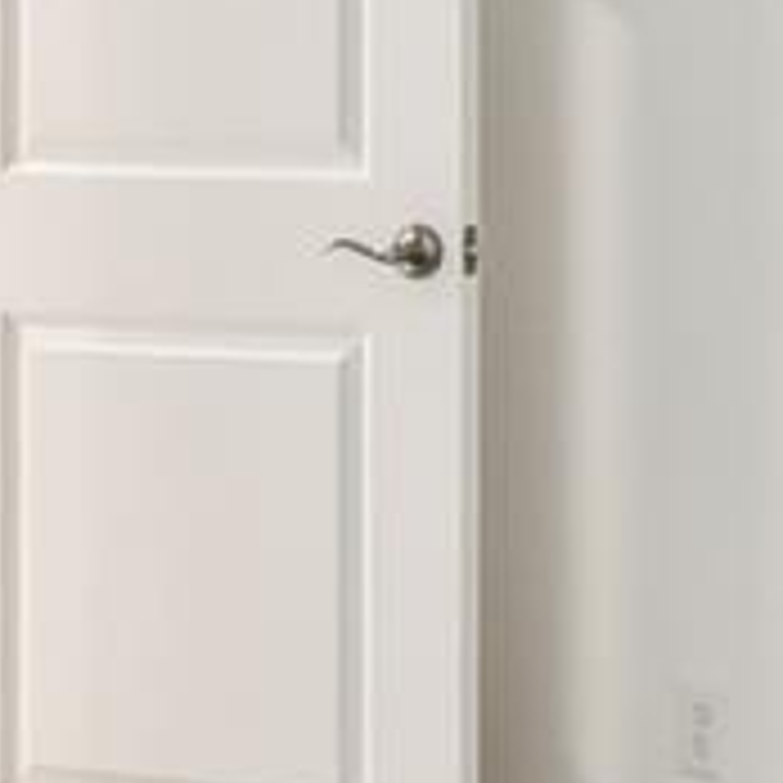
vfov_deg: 14.7
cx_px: 1125
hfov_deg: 14.1
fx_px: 2994
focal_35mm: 117
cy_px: 68
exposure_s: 1/2
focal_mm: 10
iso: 100
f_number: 7.1
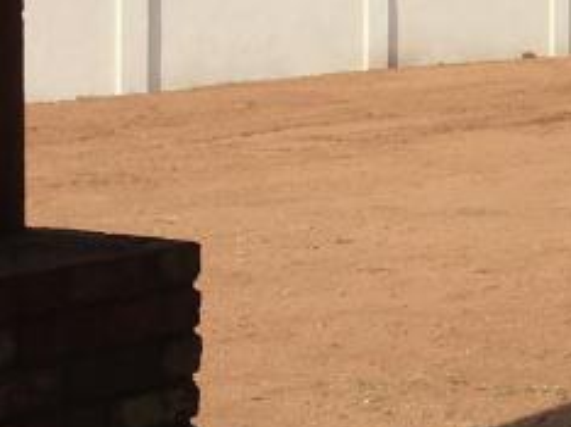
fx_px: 2093
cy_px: -5
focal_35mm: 127
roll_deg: +0.6
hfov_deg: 14.7
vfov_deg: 11.5
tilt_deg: +1.4
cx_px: 778
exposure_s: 1/2024
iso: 25
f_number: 2.2
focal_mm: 4.15
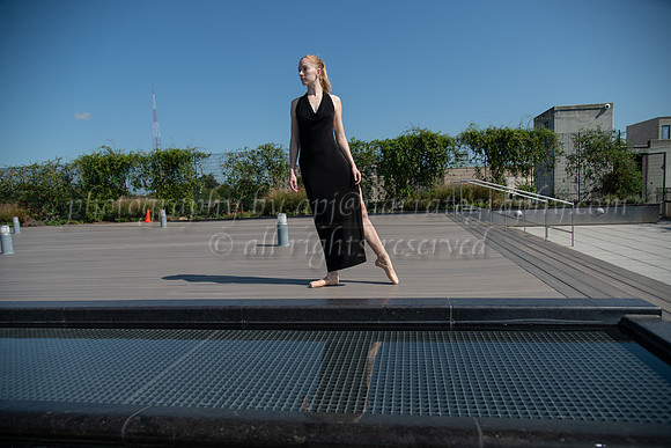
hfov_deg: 73.7
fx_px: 447
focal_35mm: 24
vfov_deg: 53.2
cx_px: 336
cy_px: 224
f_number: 4
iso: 200
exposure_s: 1/3200
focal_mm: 24
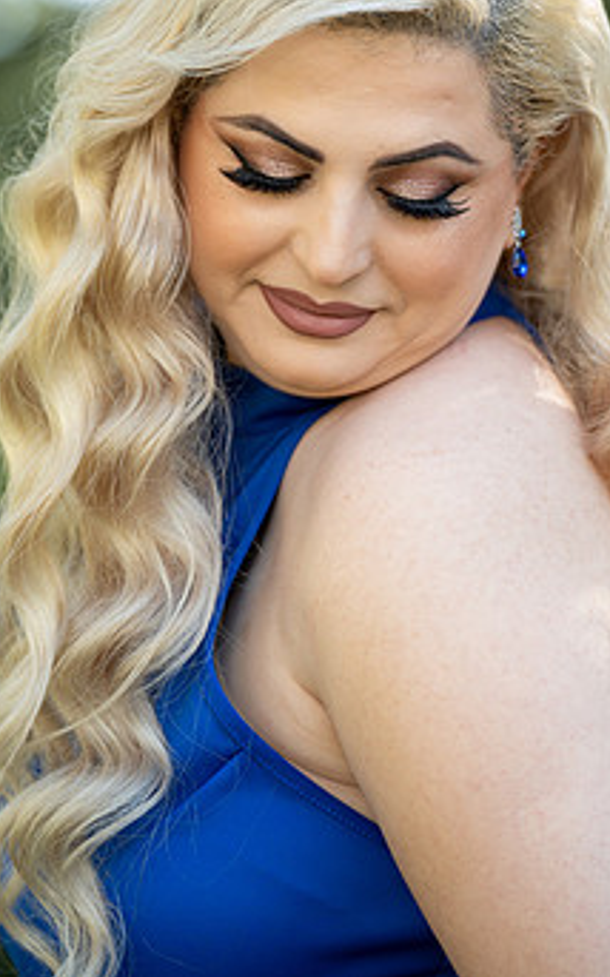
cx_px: 314
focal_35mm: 147
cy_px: 339
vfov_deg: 14.2
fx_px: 3915
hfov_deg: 8.9
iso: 400
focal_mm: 110
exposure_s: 1/200
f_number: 2.8
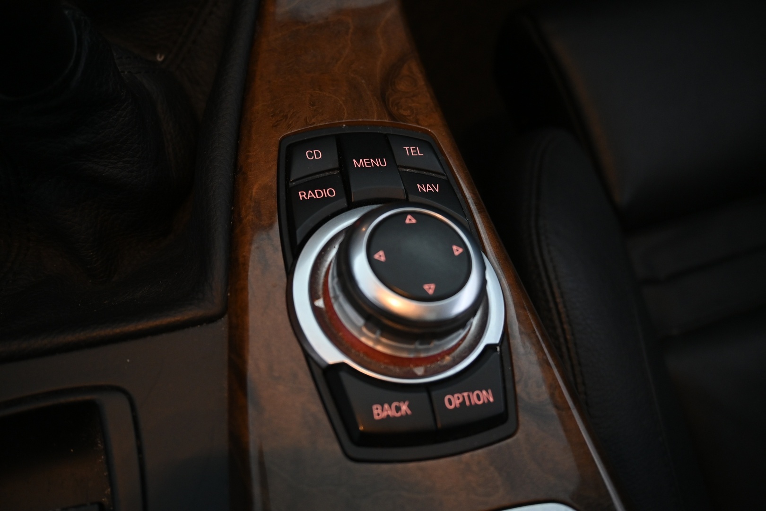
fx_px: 670
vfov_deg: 41.7
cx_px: 383
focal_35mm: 32
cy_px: 256
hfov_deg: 59.5
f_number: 4
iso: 1000
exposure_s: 1/30
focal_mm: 21
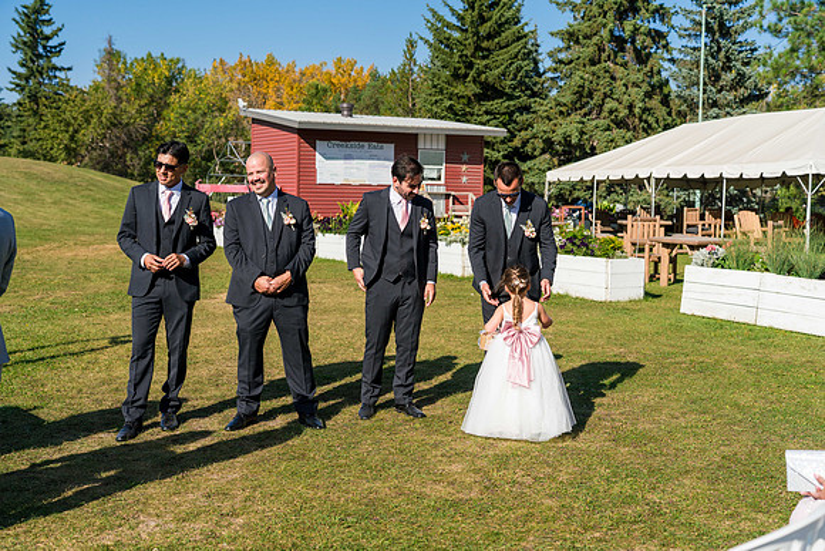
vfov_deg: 29.9
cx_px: 412
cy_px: 276
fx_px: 1031
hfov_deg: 43.6
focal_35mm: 45
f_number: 4
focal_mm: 45
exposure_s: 1/2500
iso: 250
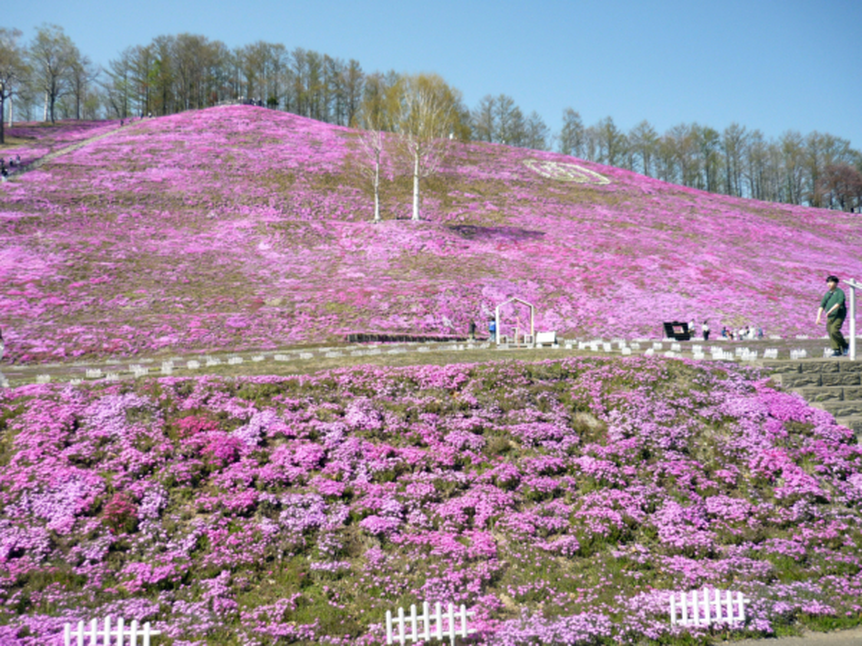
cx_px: 431
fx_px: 822
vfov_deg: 42.9
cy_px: 323
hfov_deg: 55.4
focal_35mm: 33
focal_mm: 5.5
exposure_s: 1/800
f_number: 2.8
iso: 100
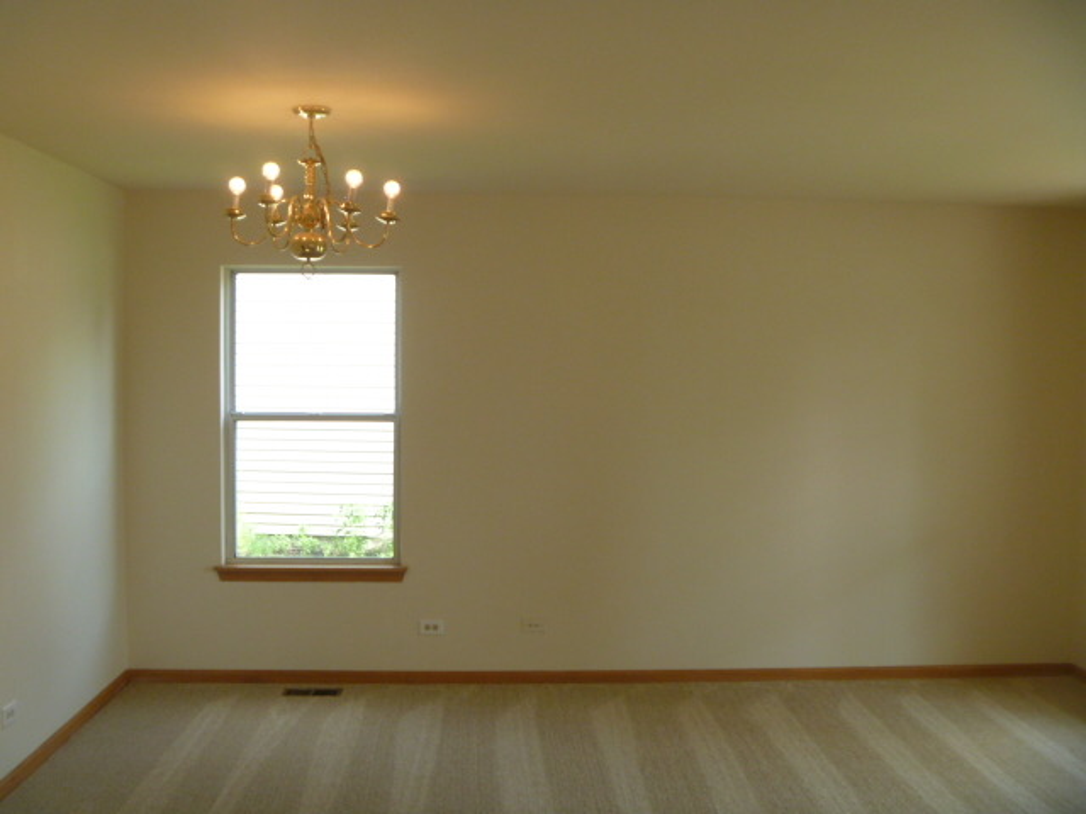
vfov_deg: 40.7
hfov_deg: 52.6
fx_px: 1098
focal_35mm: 35
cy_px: 407
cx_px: 543
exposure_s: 1/100
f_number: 3.5
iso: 160
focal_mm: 6.3
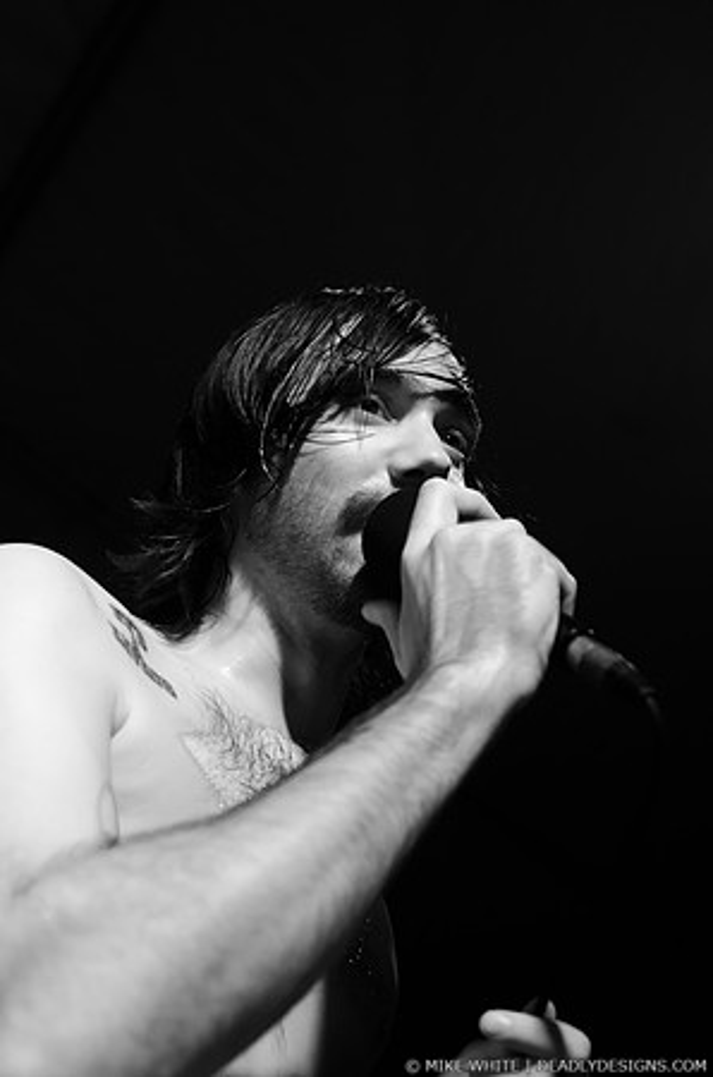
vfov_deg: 37.9
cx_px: 356
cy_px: 538
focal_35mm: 52
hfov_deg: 25.6
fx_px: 1567
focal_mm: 35
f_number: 2.8
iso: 1000
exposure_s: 1/60
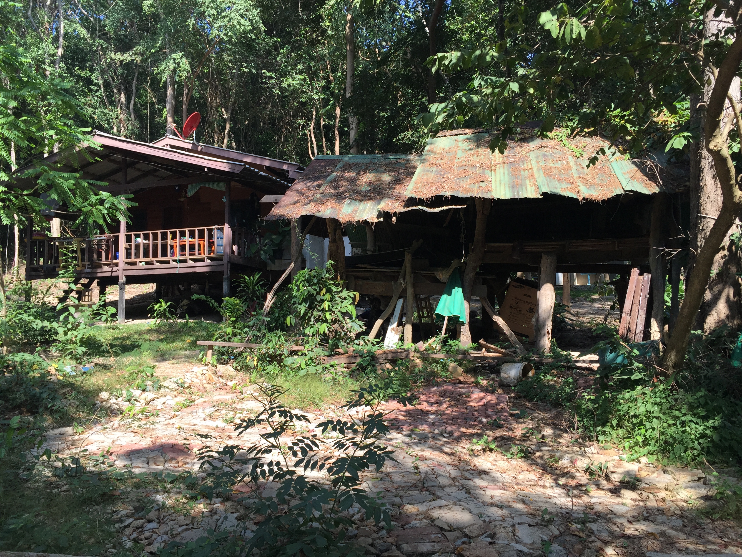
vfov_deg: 48.2
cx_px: 371
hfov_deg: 61.7
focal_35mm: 29
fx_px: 622
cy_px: 278
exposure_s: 1/694
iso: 32
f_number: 2.2
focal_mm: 4.15
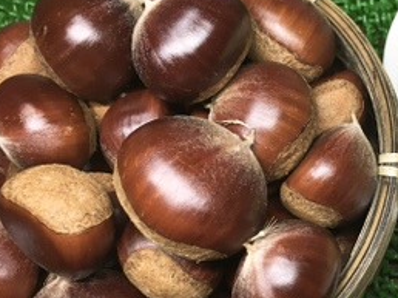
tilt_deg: -63.5
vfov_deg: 27.0
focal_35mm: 54
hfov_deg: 33.6
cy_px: 156
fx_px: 620
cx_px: 363
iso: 32
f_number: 2.2
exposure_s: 1/30
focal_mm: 4.15
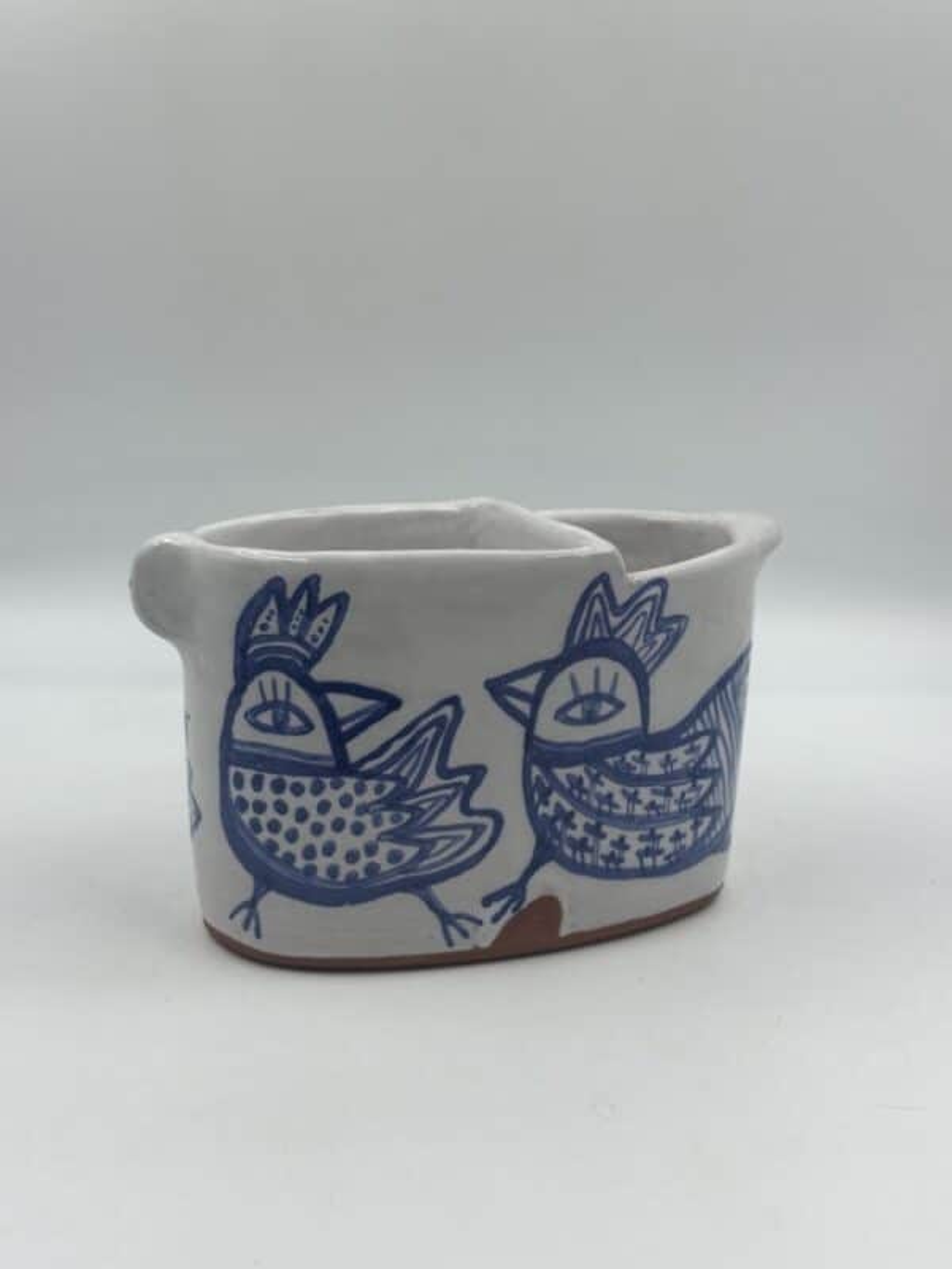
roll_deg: -1.4
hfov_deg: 30.3
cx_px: 476
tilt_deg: -15.8
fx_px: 1760
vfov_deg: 39.7
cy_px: 634
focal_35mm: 48
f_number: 1.78
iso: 64
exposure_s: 1/446
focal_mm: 6.86
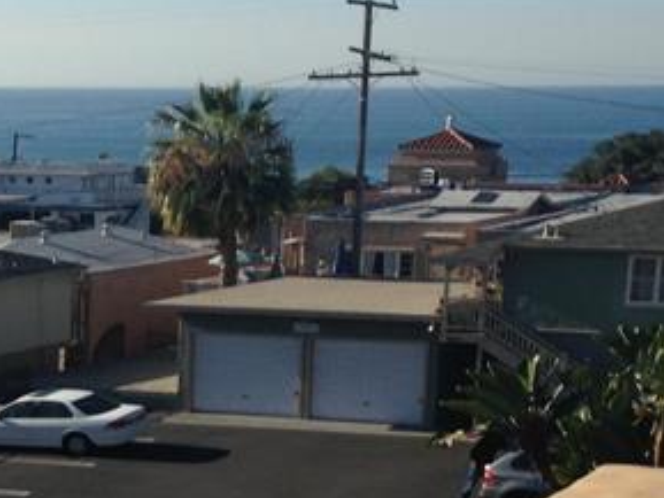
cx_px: 246
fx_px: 2245
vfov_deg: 12.5
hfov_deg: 16.8
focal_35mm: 117
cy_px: 542
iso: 50
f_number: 2.4
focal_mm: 4.12
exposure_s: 1/2584
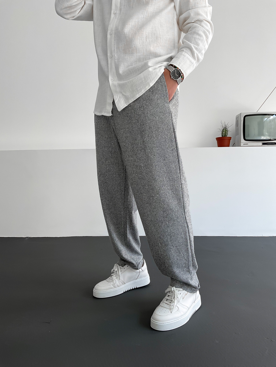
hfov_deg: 48.2
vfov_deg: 61.7
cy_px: 184
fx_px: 308
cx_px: 138
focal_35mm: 29
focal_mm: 3
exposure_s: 1/120
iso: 16
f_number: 1.8
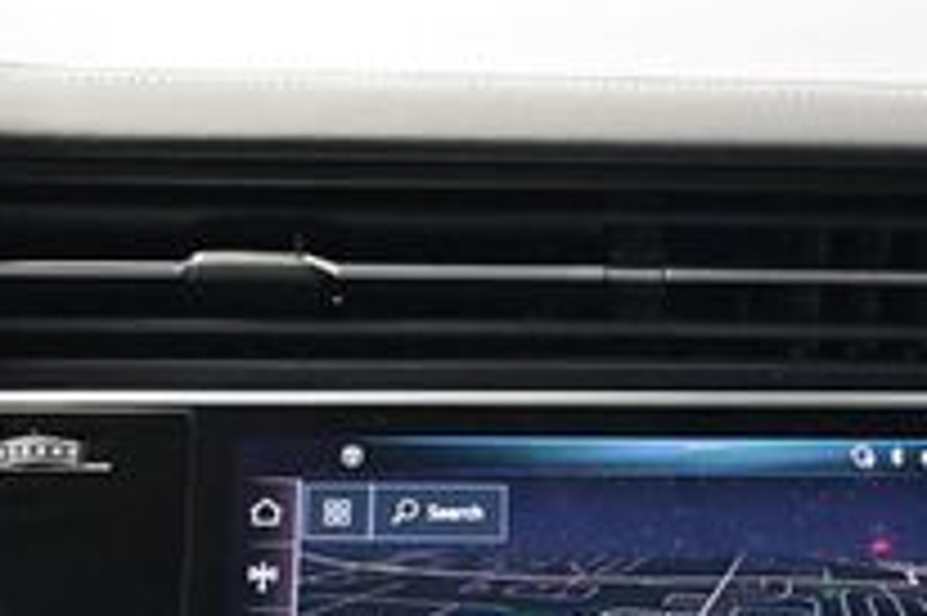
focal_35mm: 124
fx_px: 3190
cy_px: 868
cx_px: 675
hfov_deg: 16.5
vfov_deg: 10.7
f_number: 4
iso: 8000
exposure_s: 1/60
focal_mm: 27
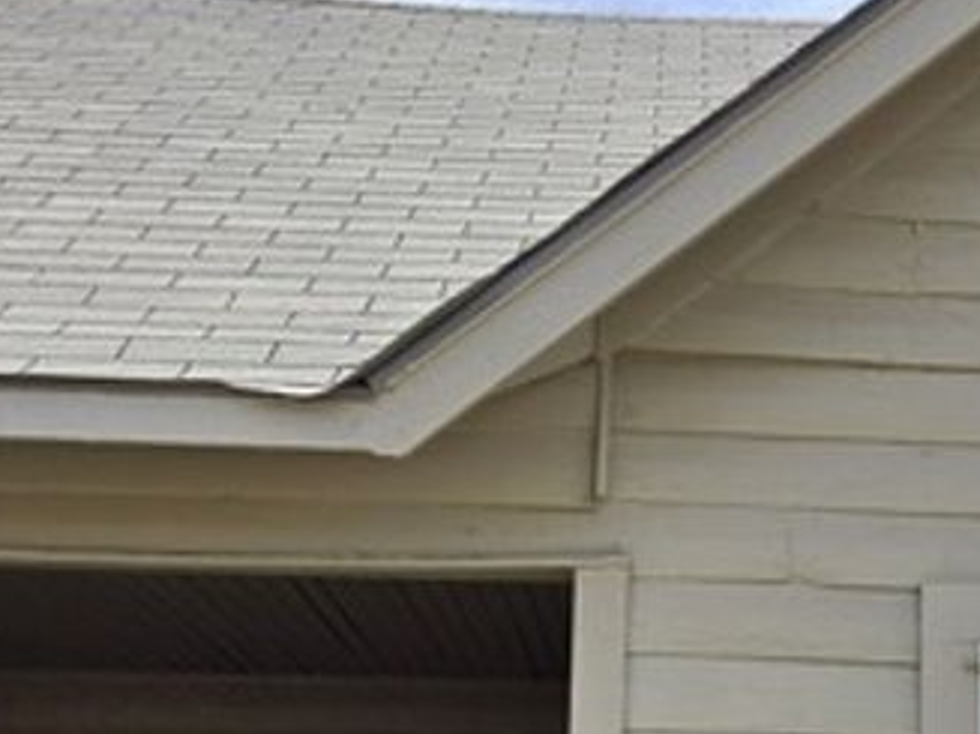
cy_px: 698
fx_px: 2038
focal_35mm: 72
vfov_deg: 19.9
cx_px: 824
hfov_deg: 26.4
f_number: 1.8
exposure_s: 1/1212
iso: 25
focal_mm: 5.4
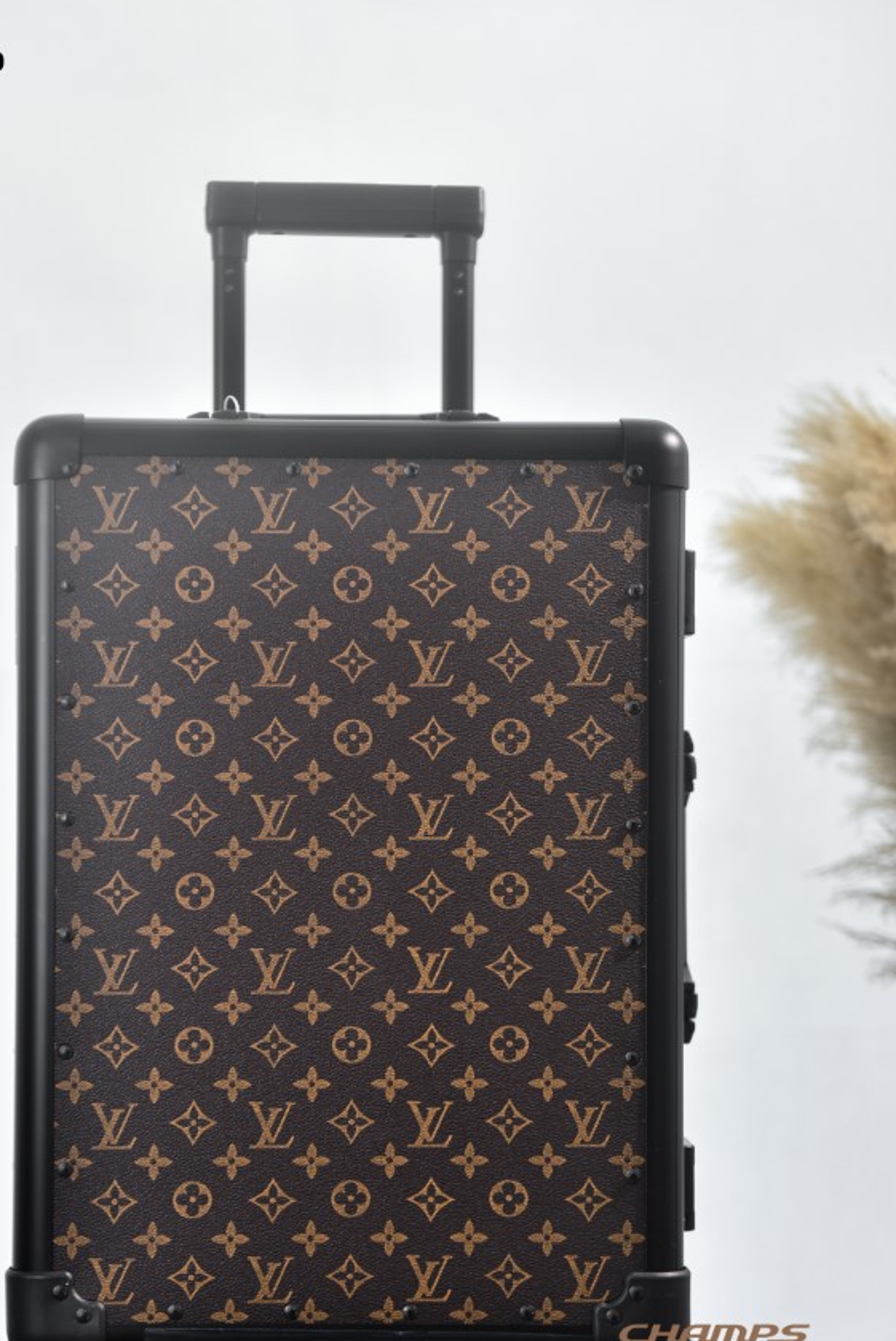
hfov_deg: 18.9
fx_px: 2684
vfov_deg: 28.0
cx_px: 343
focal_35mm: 72
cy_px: 814
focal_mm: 56
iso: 320
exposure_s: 1/500
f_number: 2.8
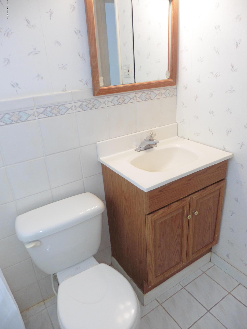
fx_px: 228
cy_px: 164
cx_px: 124
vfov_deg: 71.6
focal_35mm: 24
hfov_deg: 56.8
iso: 200
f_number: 3.3
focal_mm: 4.3
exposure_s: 1/60
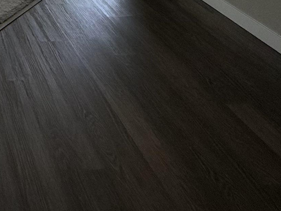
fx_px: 422
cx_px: -63
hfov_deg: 30.7
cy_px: -149
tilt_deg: -5.5
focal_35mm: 52
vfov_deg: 21.0
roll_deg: +0.6
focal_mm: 2.22
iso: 64
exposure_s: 1/296
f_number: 2.2
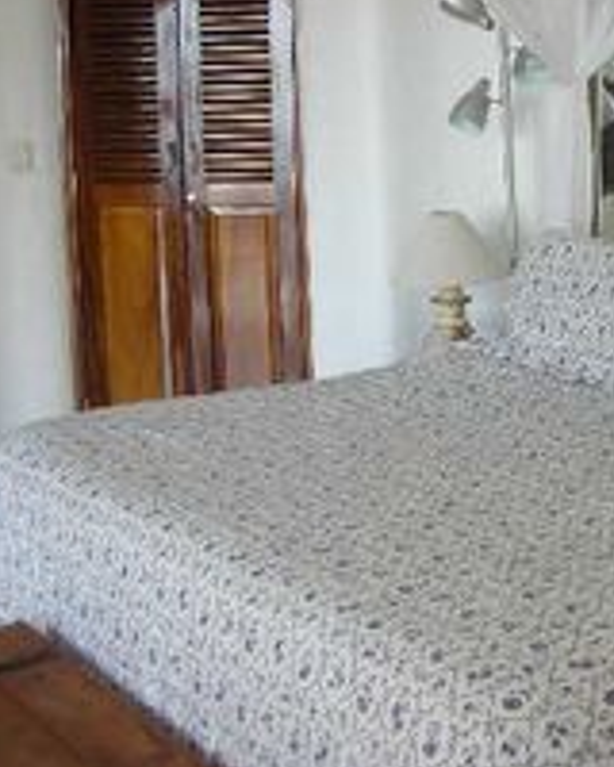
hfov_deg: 23.3
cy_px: 253
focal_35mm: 63
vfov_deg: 29.8
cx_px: 602
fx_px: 1431
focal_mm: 5.8
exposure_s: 1/103
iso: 50
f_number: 3
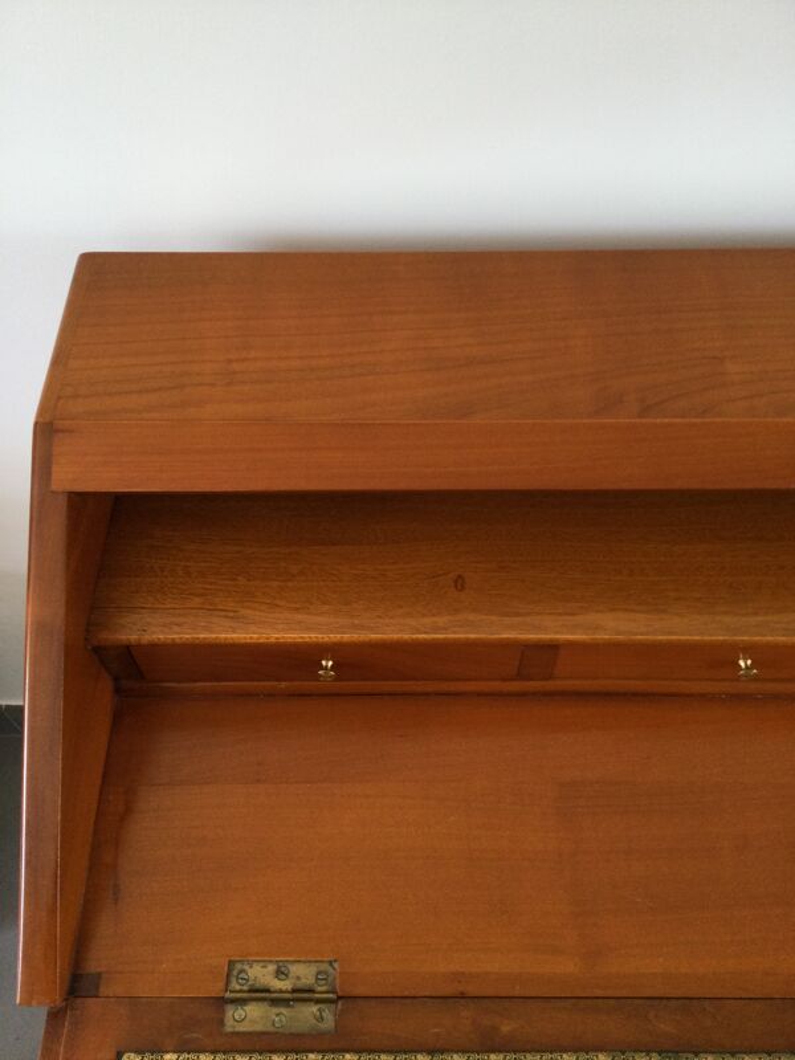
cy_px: 530
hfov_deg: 45.4
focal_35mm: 31
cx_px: 398
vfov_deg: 58.4
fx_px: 949
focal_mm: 3.3
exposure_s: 1/33
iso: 100
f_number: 2.4
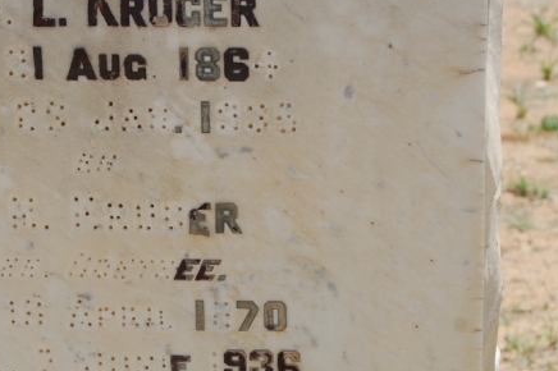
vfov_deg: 8.1
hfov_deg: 12.1
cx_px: 173
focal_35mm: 169
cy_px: 173
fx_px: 2617
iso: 200
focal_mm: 48
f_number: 10
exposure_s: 1/400
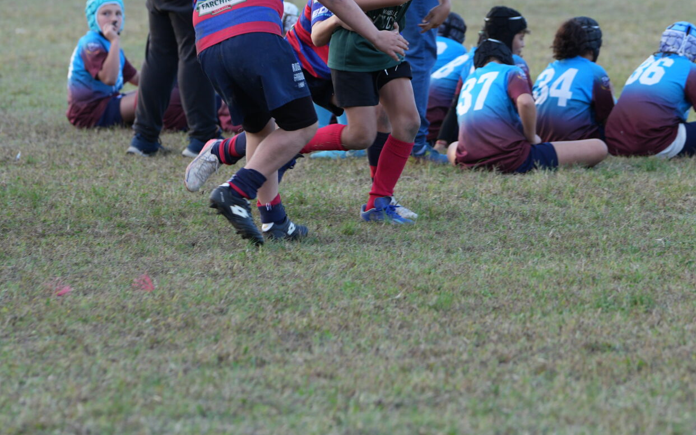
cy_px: 4
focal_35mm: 332
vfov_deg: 4.0
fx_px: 6297
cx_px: 421
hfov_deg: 6.3
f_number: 3.5
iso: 320
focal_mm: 158
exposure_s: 1/320
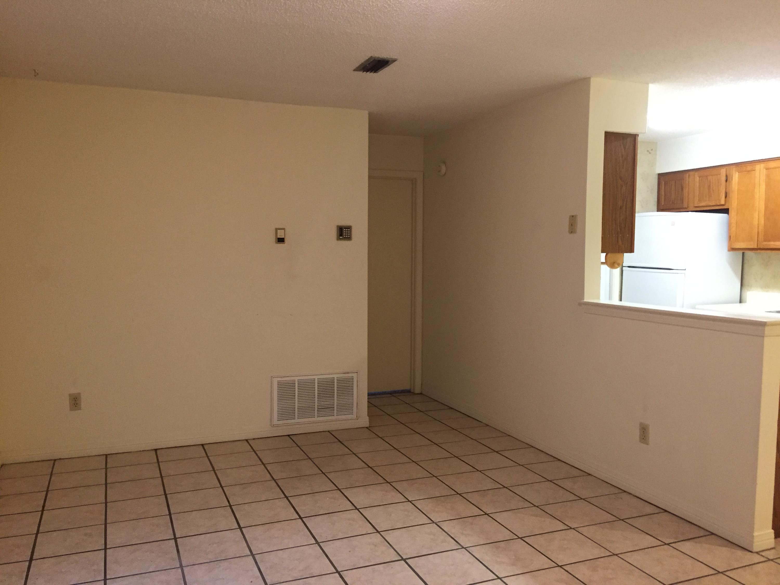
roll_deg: -1.4
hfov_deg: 61.7
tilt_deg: -4.4
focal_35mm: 29
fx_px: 653
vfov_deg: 48.2
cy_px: 292
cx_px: 390
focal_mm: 4.15
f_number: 2.2
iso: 200
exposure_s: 1/30
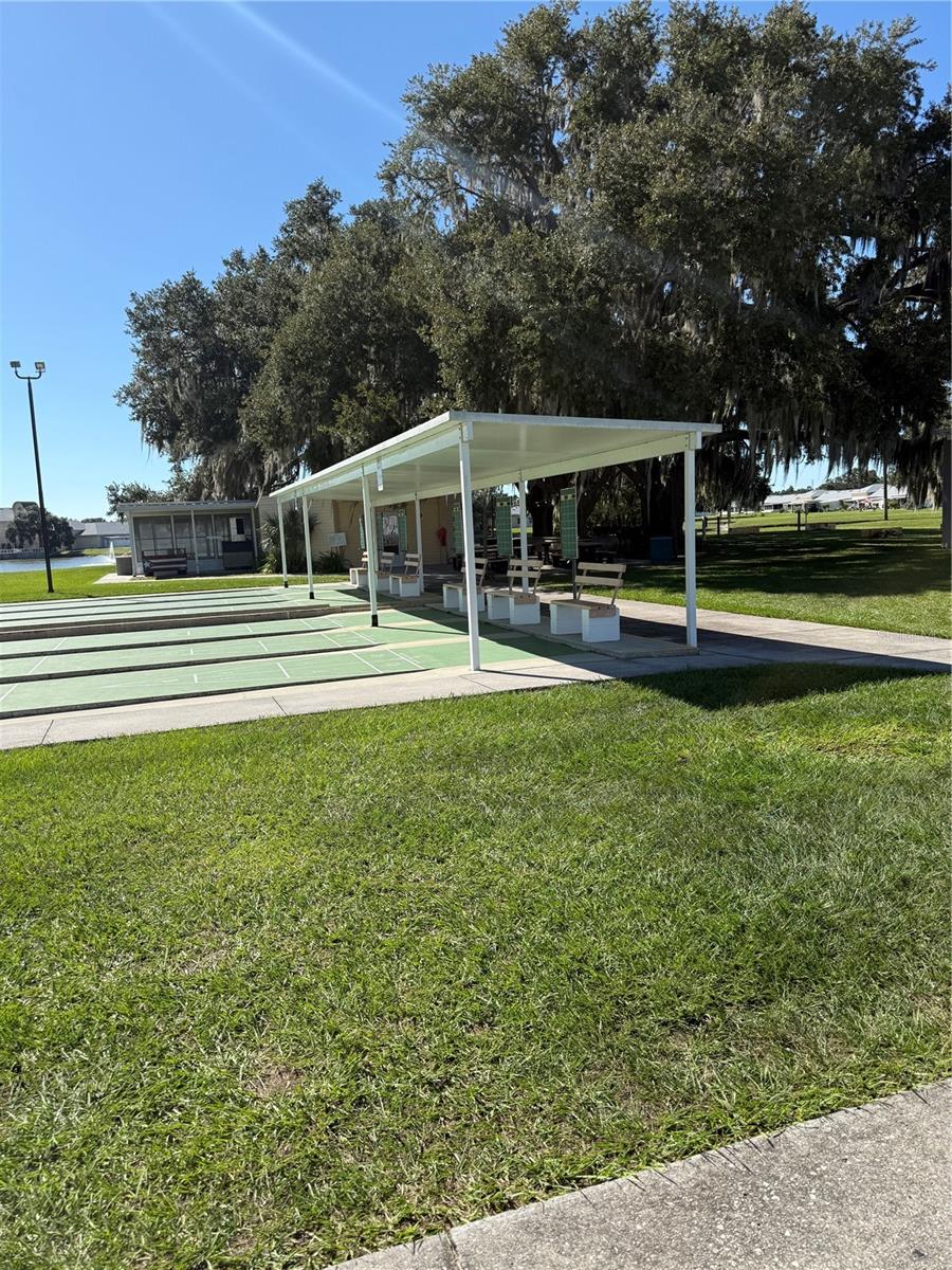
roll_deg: +3.6
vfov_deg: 71.6
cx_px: 476
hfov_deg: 56.8
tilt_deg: -5.9
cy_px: 635
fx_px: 880
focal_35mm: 24
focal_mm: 6.76
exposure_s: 1/3584
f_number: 1.78
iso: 80
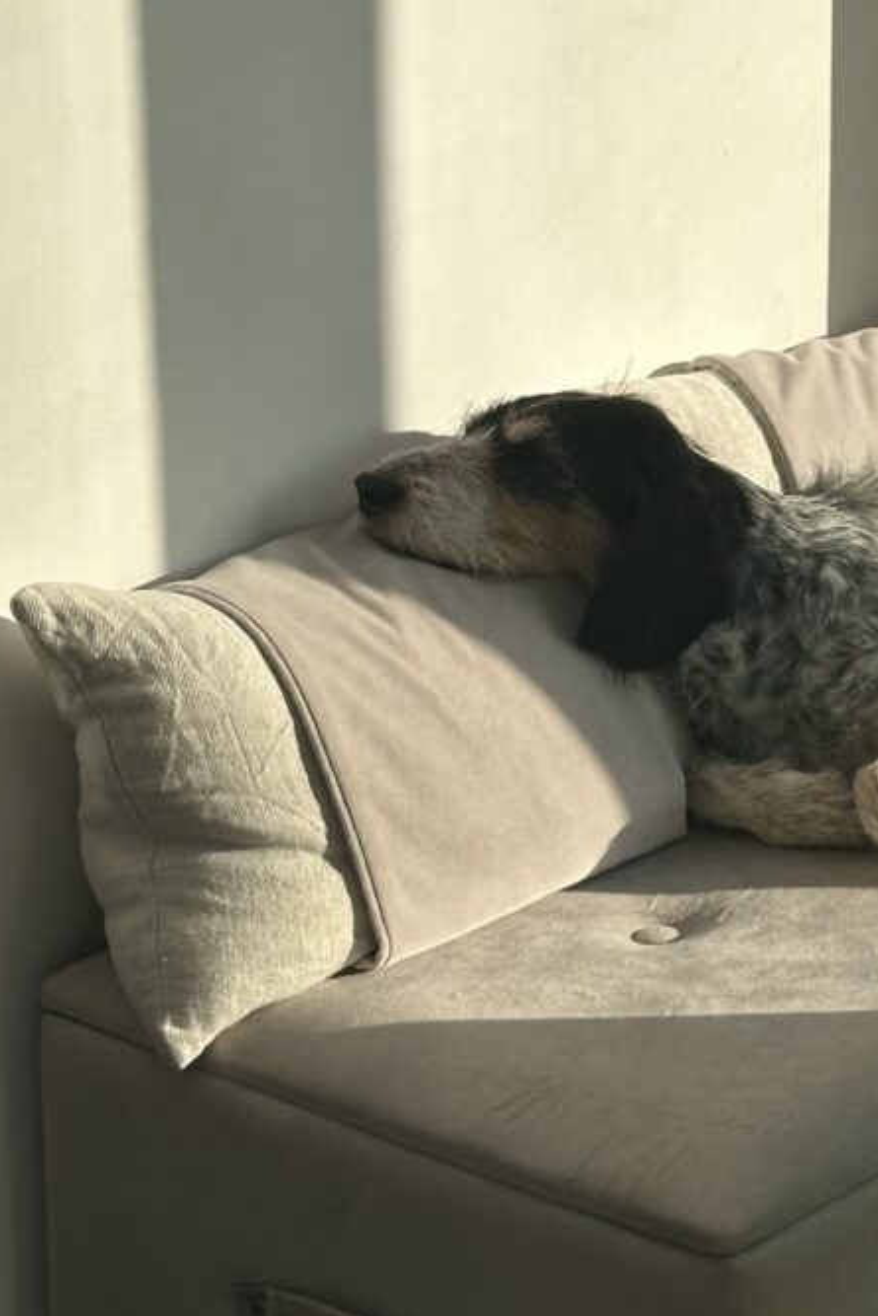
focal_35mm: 115
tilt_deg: -19.5
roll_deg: -1.6
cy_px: 708
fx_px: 4205
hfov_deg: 11.8
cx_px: 894
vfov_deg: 17.8
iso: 64
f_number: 1.78
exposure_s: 1/3058
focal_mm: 6.86
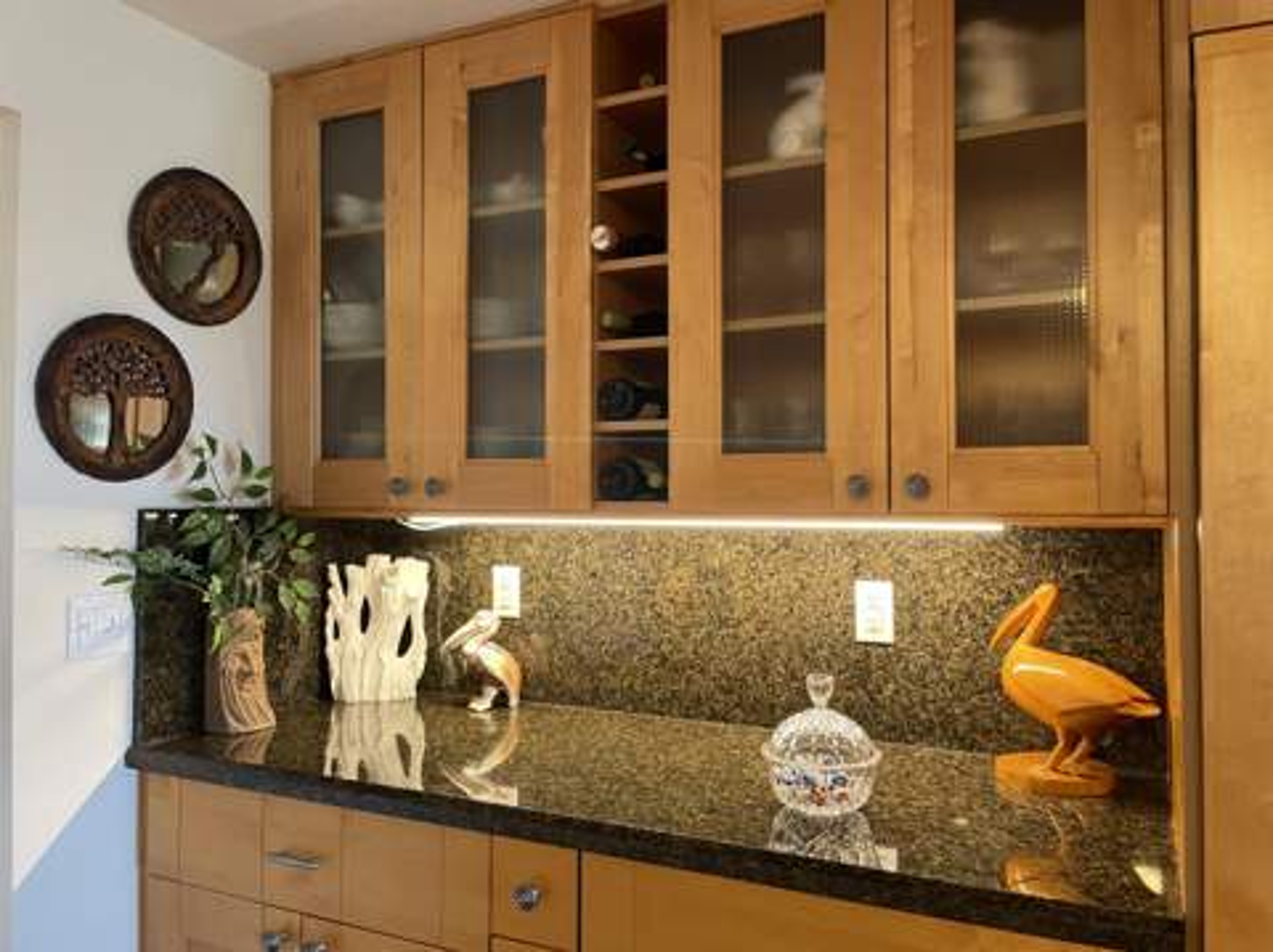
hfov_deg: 67.4
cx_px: 636
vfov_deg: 53.0
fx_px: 955
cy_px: 476
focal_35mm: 26
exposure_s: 1/60
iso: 320
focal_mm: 4.2
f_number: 1.6
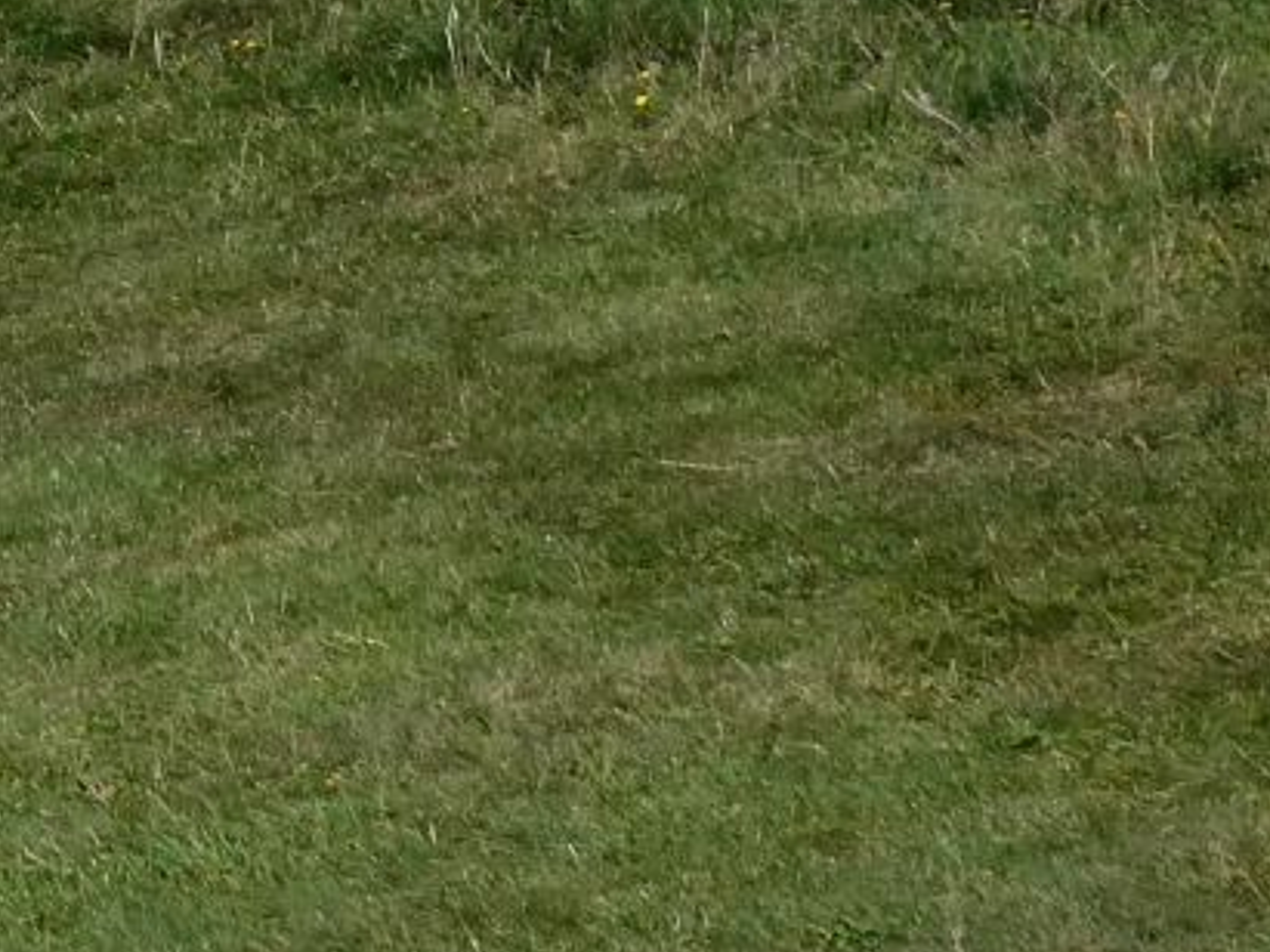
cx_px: -1761
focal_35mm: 360
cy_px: -1153
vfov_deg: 4.1
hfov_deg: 5.3
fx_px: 13204
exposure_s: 1/800
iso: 80
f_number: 4.6
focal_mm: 13.2
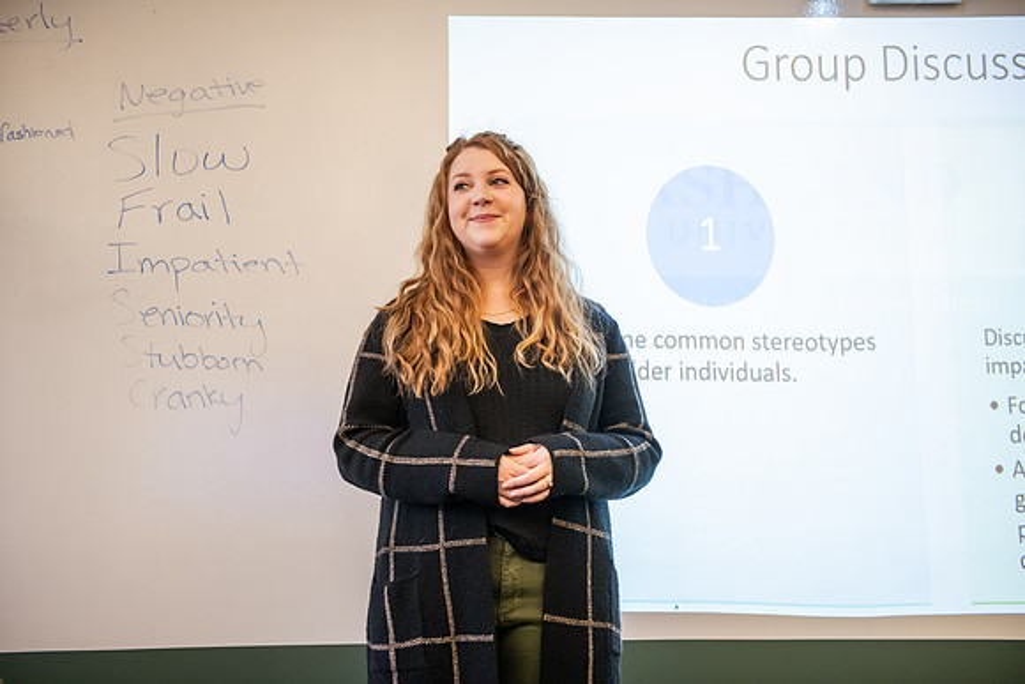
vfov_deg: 27.0
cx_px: 512
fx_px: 1424
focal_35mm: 50
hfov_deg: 39.6
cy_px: 342
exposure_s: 1/200
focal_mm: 50
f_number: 2.8
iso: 1250
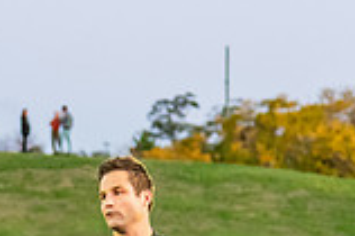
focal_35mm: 380
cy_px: 270
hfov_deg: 5.4
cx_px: -150
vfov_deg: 3.6
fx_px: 3743
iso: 2200
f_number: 4
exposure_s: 1/100
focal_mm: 86
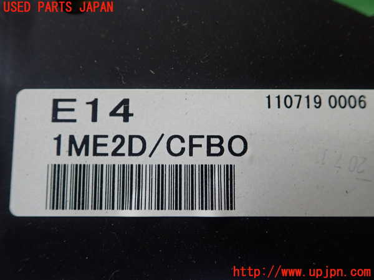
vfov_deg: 46.8
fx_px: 324
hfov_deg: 60.0
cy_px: 140
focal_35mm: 30
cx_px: 187
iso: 200
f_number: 2.3
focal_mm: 5.5
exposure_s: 1/125
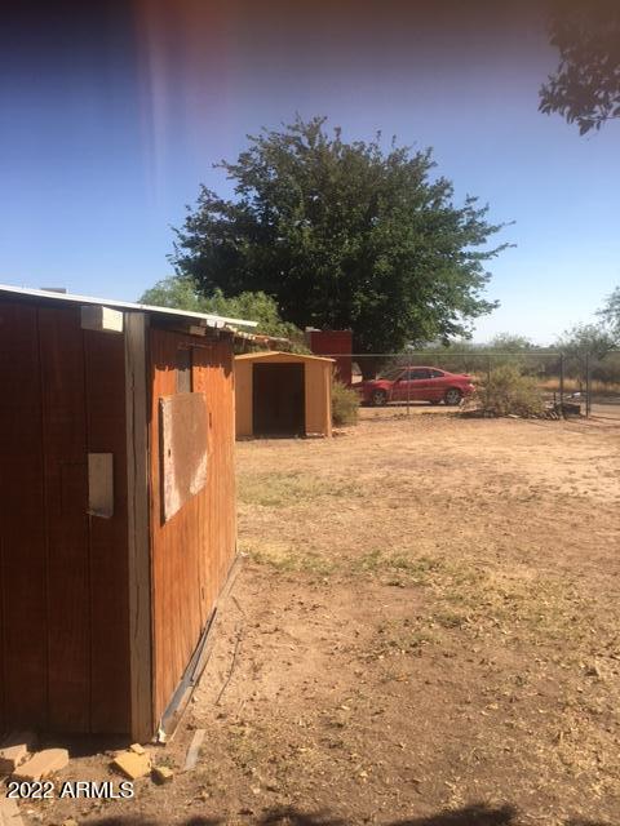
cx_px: 310
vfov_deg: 61.7
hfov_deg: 48.2
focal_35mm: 29
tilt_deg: -2.7
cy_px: 413
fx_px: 693
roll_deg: +2.3
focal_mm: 4.15
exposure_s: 1/1282
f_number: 2.2
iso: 25
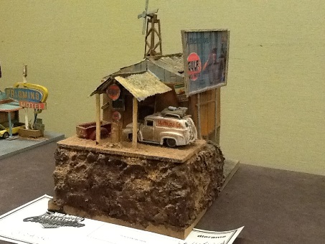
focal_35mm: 44
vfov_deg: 32.9
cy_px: 122
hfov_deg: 42.9
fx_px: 413
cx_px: 162
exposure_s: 1/30
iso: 320
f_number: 2.4
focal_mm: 2.03
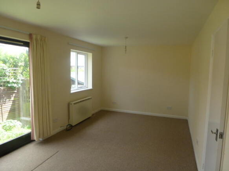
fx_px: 159
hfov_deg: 71.6
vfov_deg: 56.8
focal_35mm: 24
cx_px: 114
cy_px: 86
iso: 100
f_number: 3.3
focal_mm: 4.3
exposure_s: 1/80
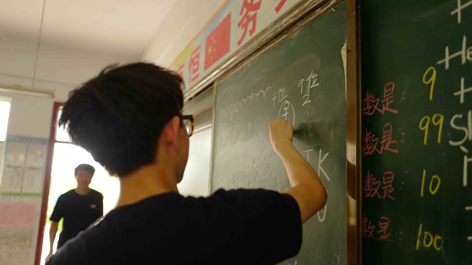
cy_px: 139
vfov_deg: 38.9
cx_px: 237
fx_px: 375
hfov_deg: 64.3
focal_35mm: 30
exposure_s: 1/1000
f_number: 1.7
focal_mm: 28
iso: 640
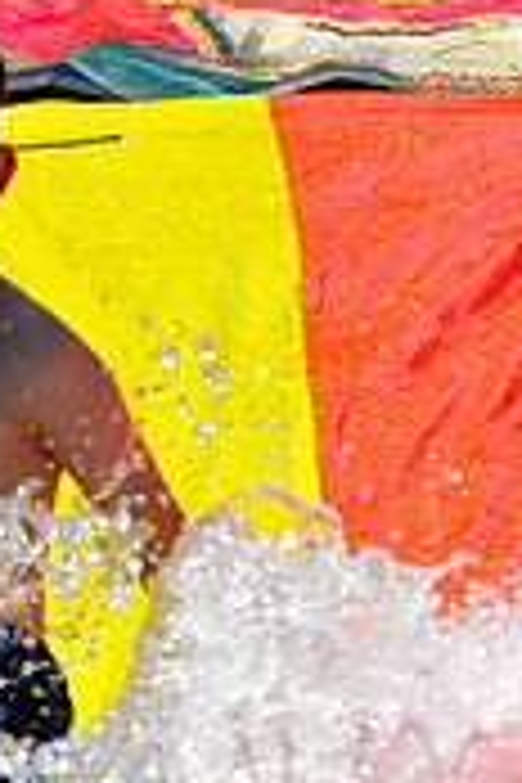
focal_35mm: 271
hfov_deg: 5.1
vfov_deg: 7.6
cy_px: 716
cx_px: 43
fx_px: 5894
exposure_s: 1/640
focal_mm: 70
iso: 200
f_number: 6.3
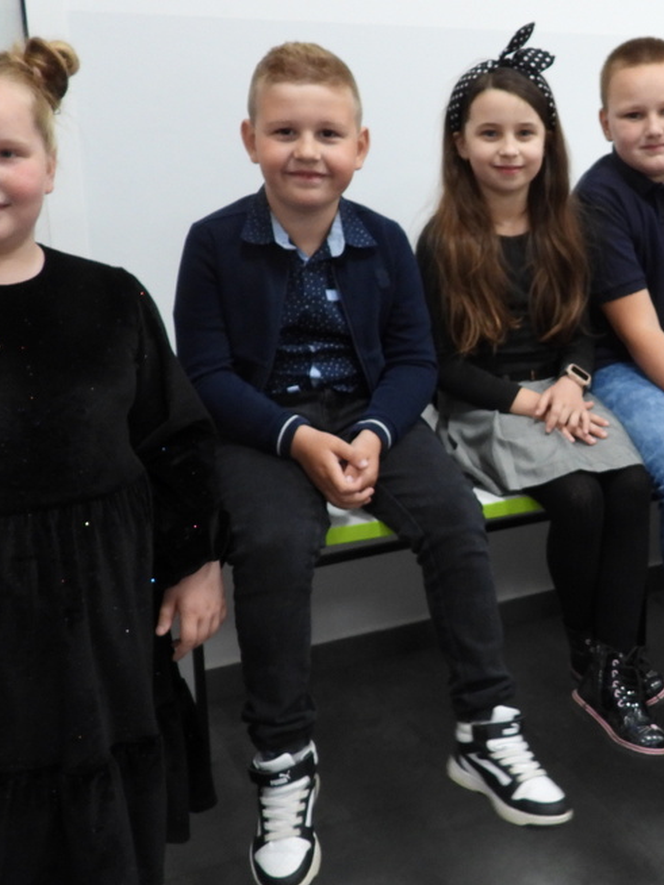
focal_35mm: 44
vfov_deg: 42.9
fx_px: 1126
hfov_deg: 31.3
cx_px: 602
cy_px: 403
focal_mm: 4.3
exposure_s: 1/30
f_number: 2.8
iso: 280
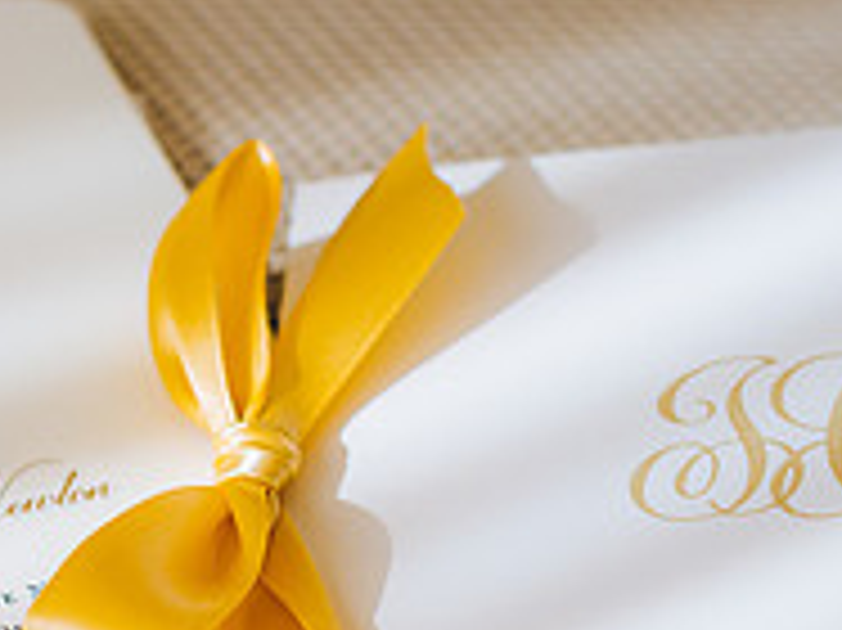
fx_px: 3622
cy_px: 648
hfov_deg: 12.9
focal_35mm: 149
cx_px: -180
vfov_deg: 9.9
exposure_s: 1/640
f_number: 3.5
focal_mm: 50
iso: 320
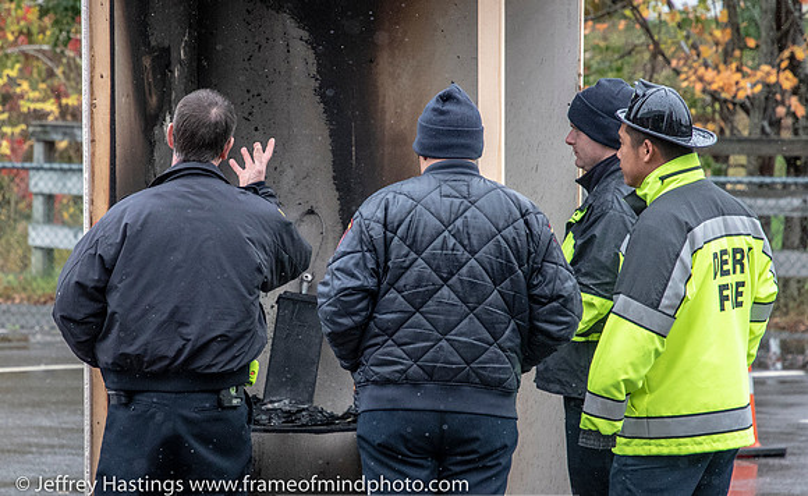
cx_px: 341
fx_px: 4114
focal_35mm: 188
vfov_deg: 6.9
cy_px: 295
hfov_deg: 11.2
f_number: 4
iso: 2000
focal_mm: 80
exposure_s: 1/2000
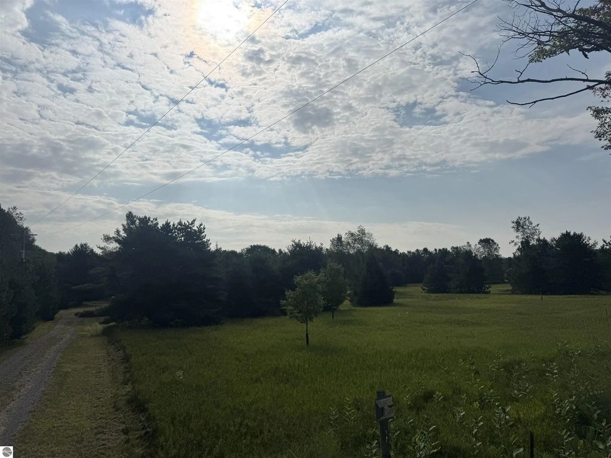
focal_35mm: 24
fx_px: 424
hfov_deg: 71.6
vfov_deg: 56.8
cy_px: 229
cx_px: 306
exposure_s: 1/50000
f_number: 1.78
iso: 80
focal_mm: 6.76
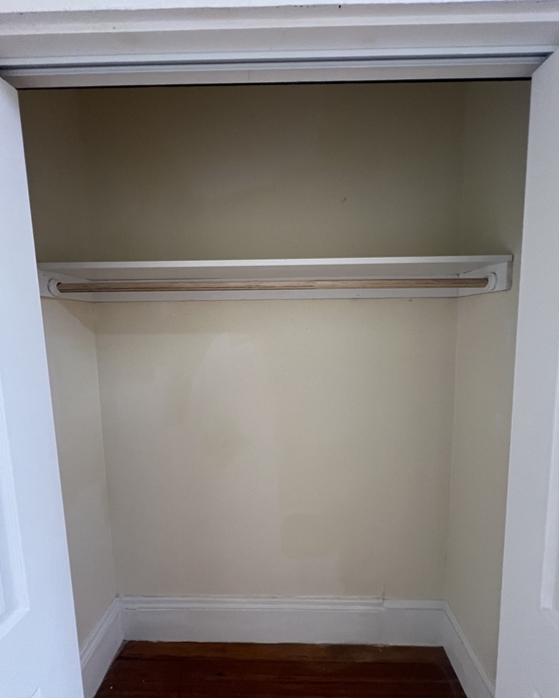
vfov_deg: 100.7
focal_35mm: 14
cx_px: 283
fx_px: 289
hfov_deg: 88.0
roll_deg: +0.8
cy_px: 357
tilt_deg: -6.5
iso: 160
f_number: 1.8
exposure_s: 1/60
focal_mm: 1.57
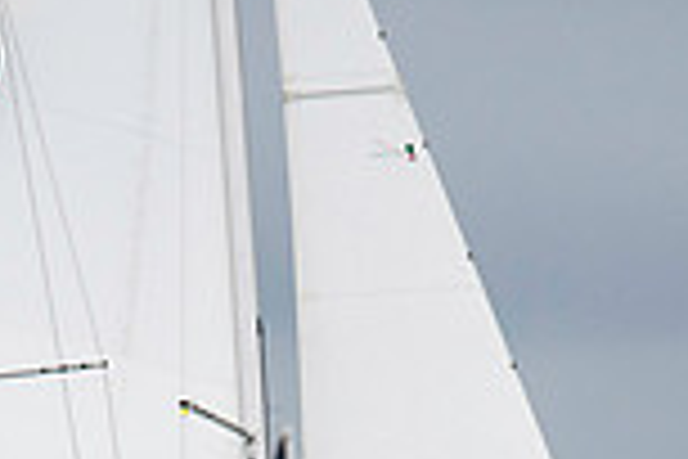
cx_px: 170
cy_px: 787
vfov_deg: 0.8
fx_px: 34244
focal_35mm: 1792
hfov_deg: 1.2
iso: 250
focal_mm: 300
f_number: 4
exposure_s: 1/3200
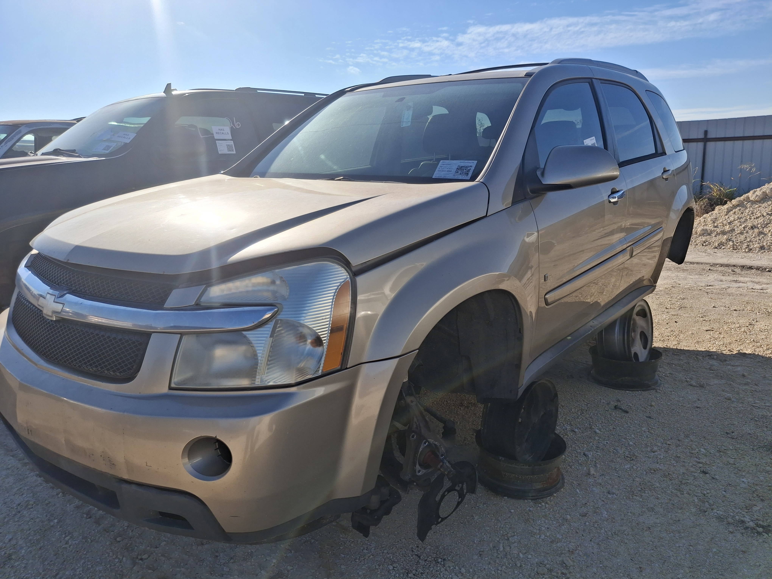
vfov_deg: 54.9
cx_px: 386
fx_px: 558
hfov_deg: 69.4
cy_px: 290
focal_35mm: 25
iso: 32
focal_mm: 4.69
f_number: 1.8
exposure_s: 1/3690
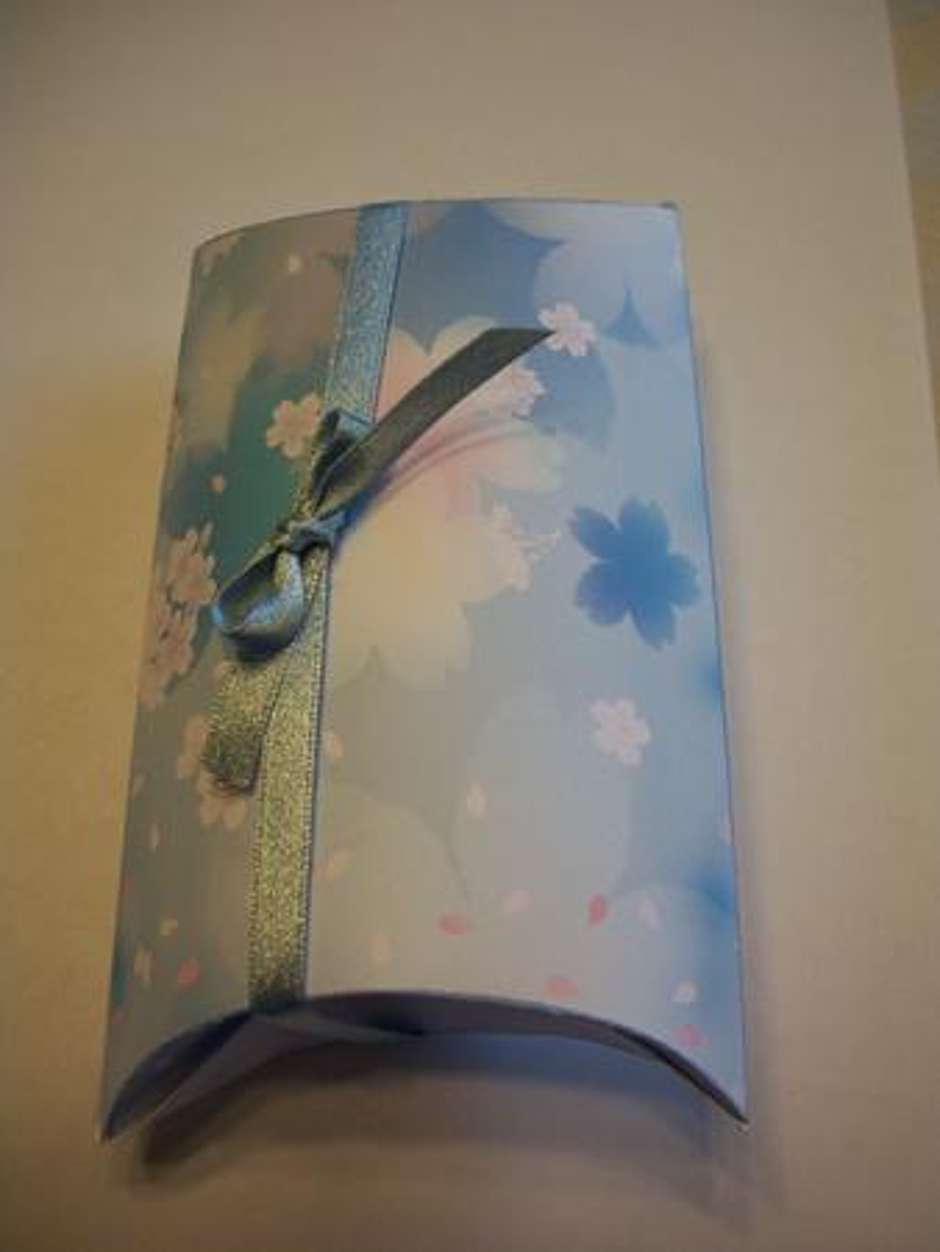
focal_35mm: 35
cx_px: 470
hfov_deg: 40.7
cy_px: 626
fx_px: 1266
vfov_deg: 52.6
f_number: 3.1
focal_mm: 6.3
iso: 80
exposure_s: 1/100
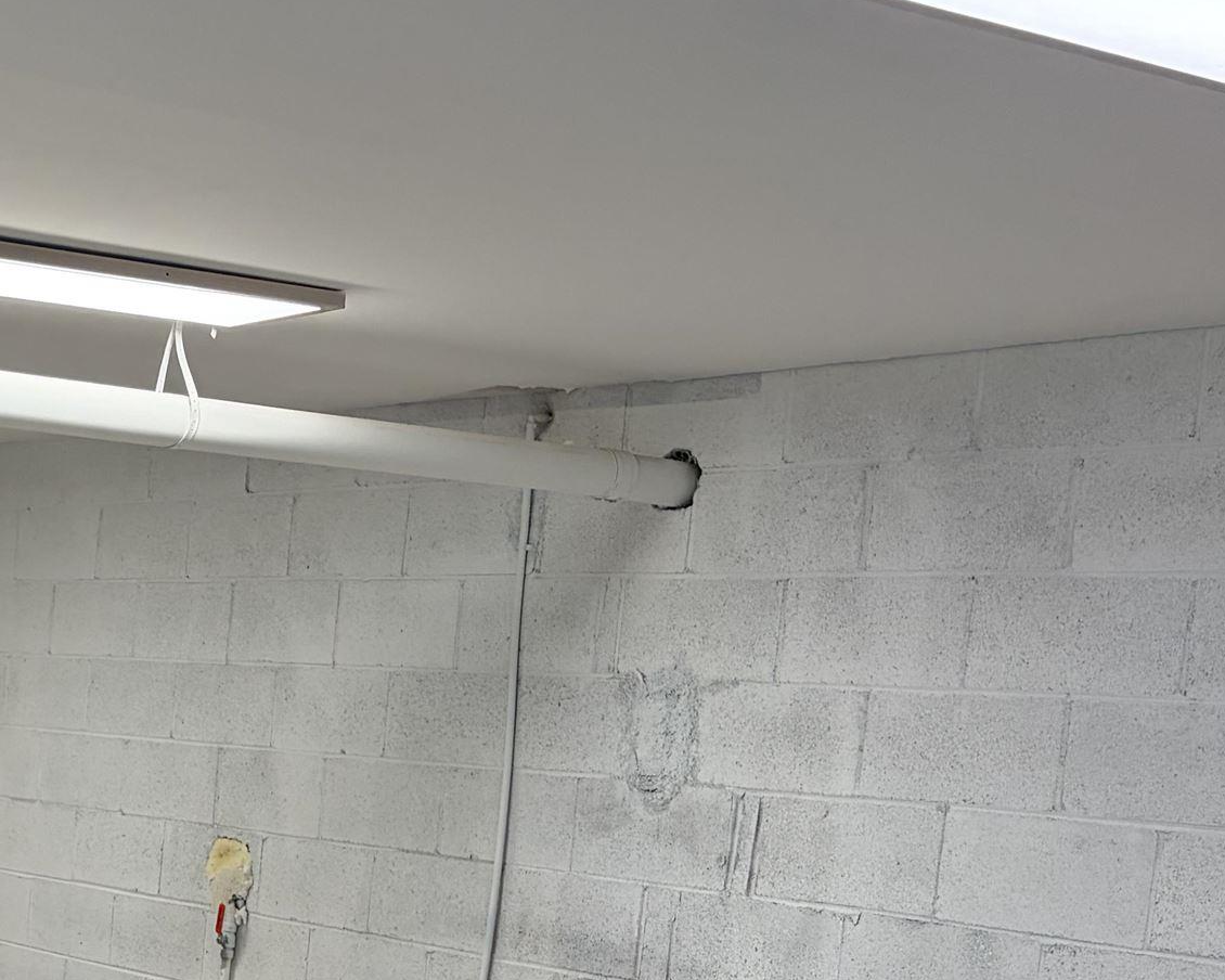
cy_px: 930
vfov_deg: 21.5
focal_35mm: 69
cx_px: -139
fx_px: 2502
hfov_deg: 25.4
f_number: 1.6
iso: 125
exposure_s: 1/161
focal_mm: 5.96
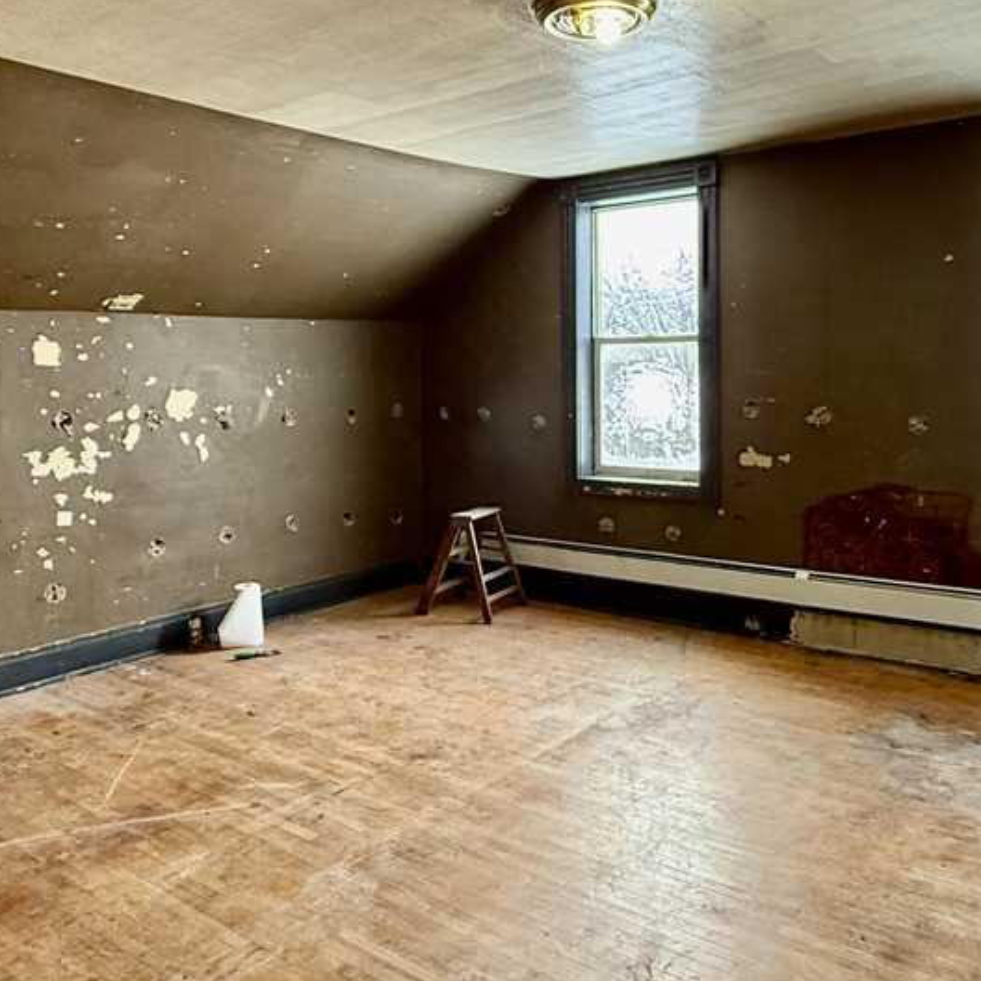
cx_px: 582
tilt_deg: -1.5
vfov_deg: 53.8
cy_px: 407
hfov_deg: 53.7
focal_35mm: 30
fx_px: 962
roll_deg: +0.7
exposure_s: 1/83
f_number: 2.2
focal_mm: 2.22
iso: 400
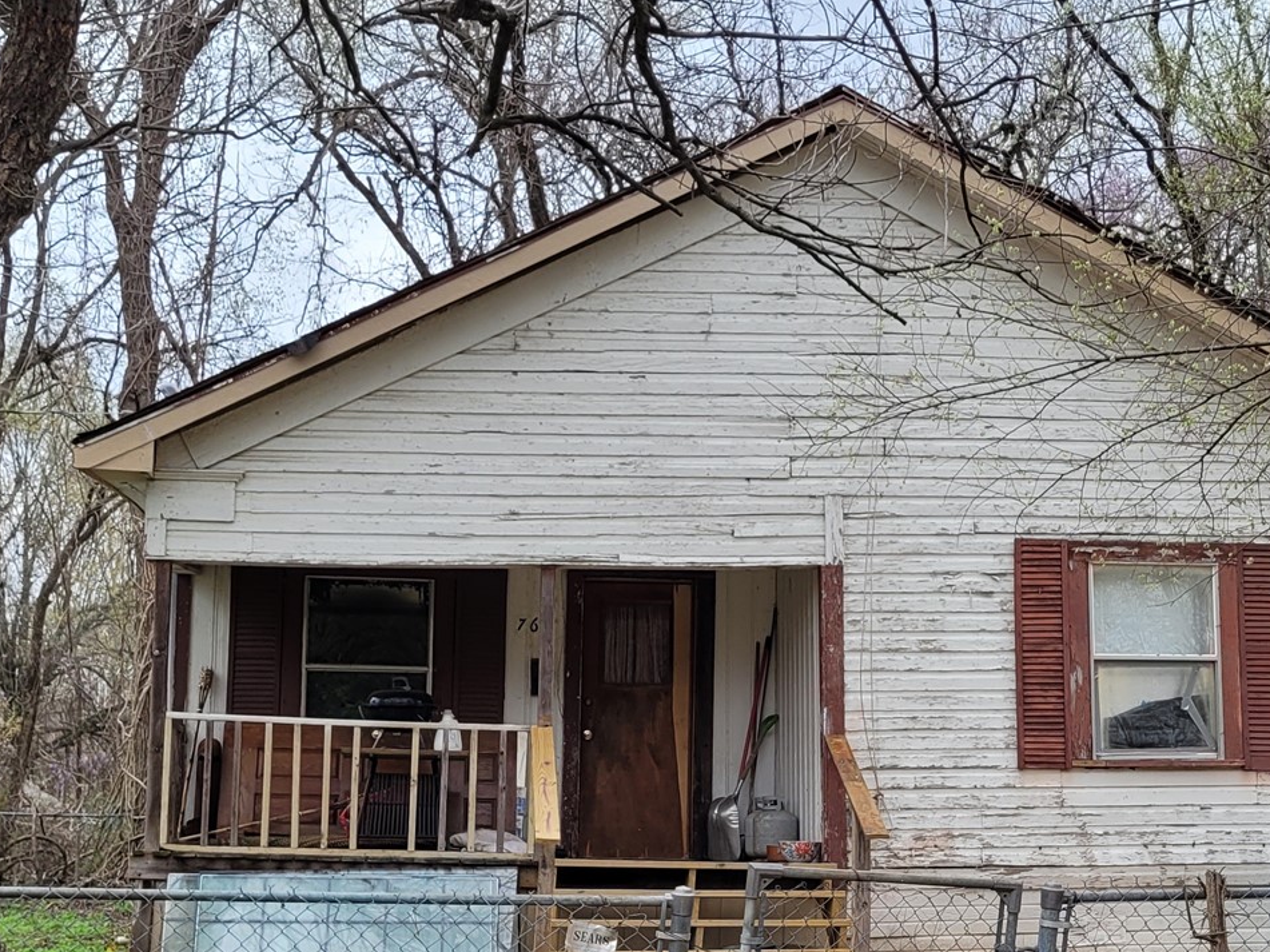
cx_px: 713
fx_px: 2054
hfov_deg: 34.3
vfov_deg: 25.9
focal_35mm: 56
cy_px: 661
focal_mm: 5.4
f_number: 1.8
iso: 40
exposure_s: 1/372
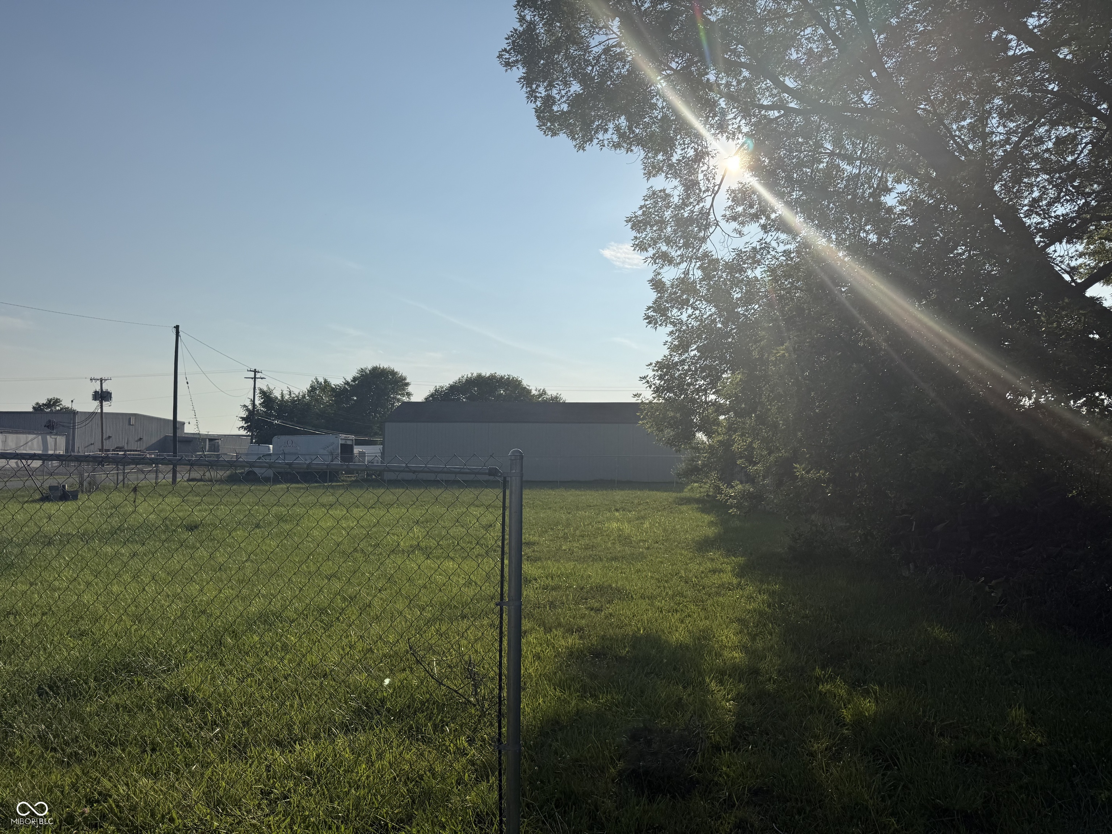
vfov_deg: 56.8
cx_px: 556
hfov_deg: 71.6
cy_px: 417
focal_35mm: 24
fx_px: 771
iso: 80
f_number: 1.78
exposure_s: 1/14286
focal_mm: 6.76
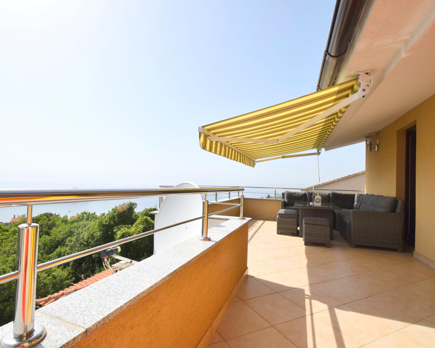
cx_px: 205
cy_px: 173
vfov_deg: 77.0
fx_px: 219
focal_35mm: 17
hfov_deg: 89.5
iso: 200
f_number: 10
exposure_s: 1/400
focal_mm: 10
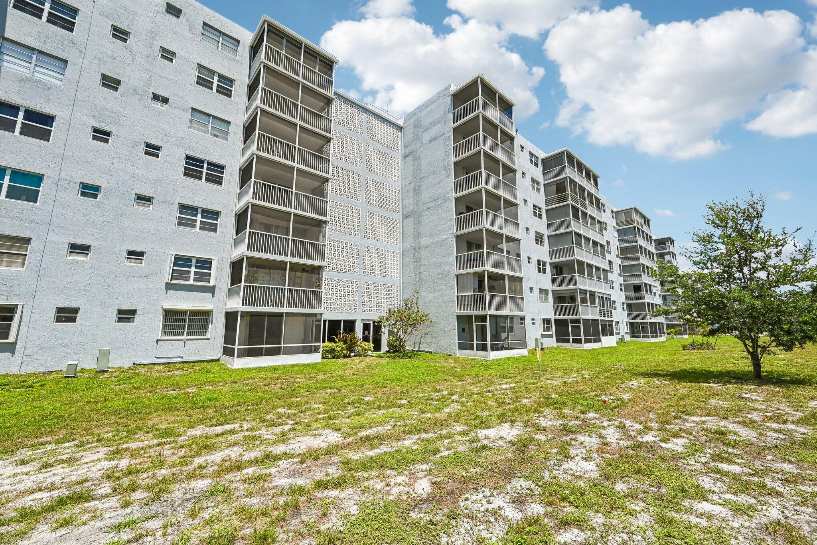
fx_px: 318
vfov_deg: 81.2
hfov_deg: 104.3
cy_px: 272
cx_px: 408
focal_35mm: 14
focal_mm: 14
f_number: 8
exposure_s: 1/4000
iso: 1000
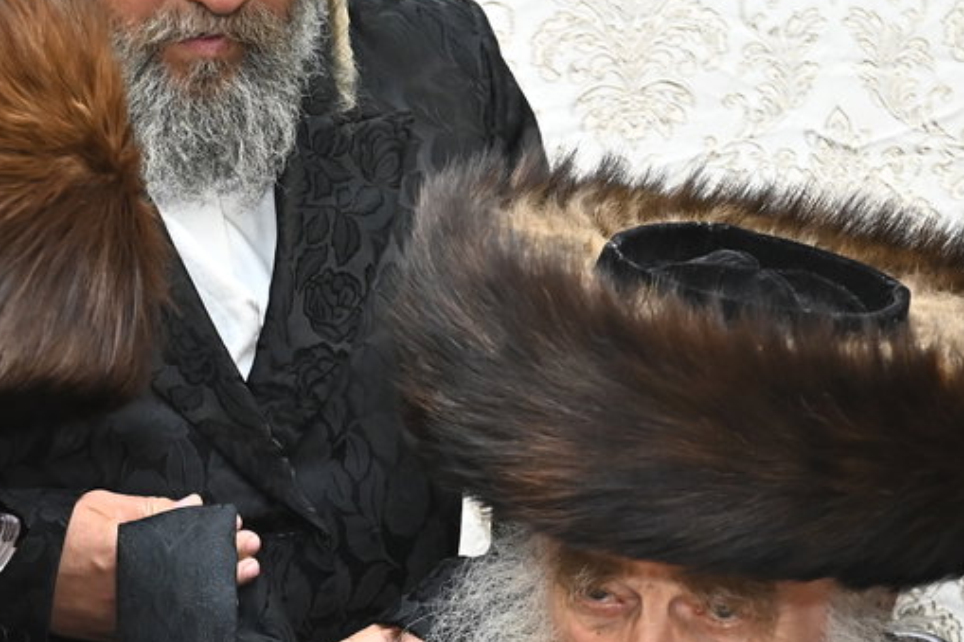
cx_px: 447
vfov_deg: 9.5
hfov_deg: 14.4
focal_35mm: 143
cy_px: 597
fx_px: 3828
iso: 2000
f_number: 5.6
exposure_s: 1/200
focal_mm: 52
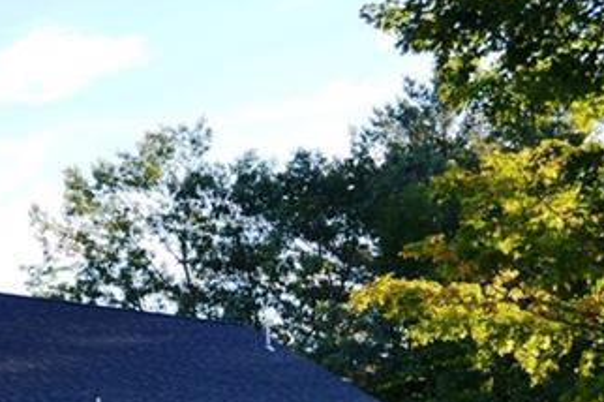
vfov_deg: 12.7
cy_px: 472
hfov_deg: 18.5
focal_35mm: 105
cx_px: -107
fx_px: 1760
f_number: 5.6
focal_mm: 22
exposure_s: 1/200
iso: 100
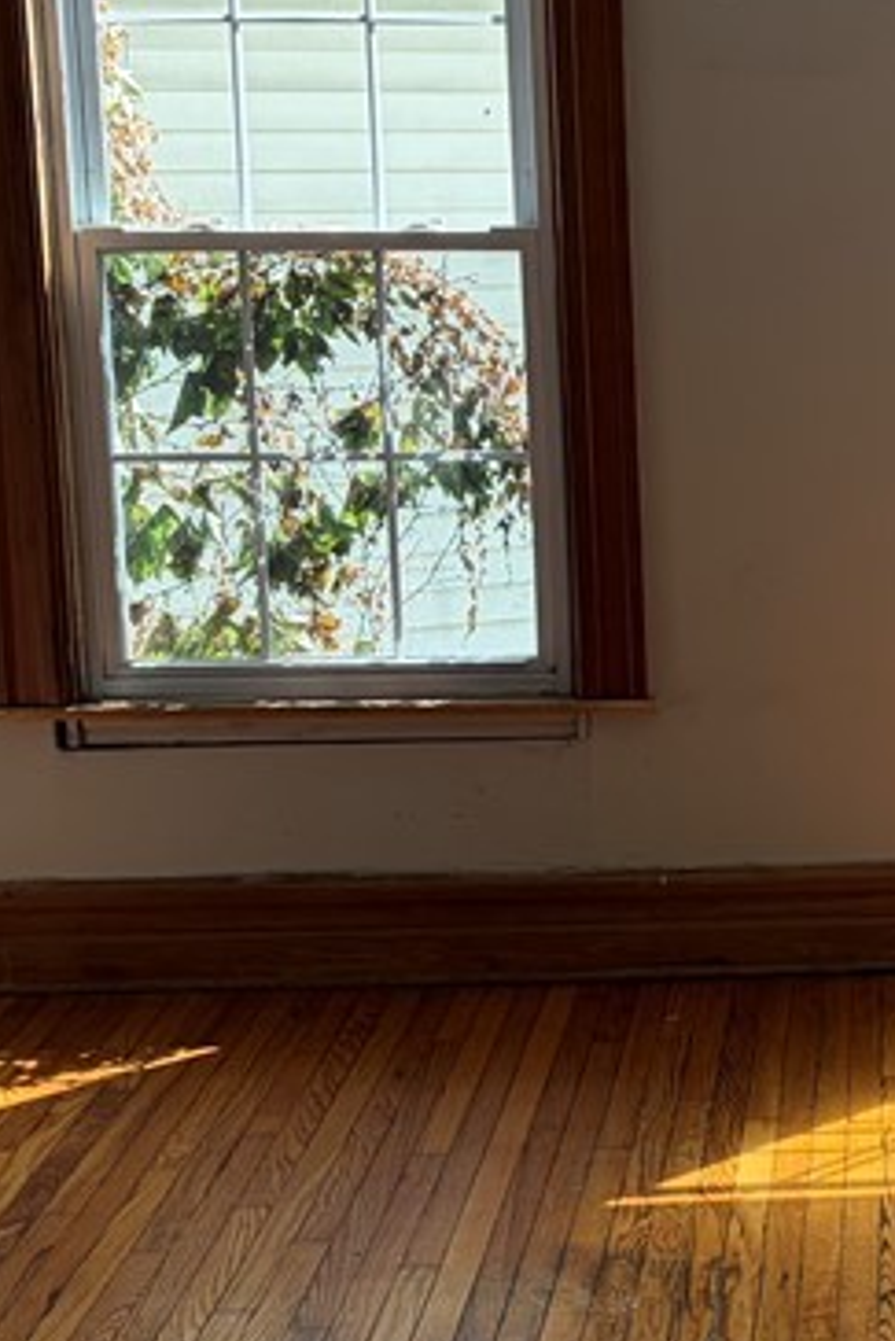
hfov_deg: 17.1
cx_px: 1098
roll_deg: +0.4
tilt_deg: -10.3
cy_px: 659
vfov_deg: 26.6
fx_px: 2831
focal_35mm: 76
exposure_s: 1/215
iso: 50
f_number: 1.6
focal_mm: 5.96
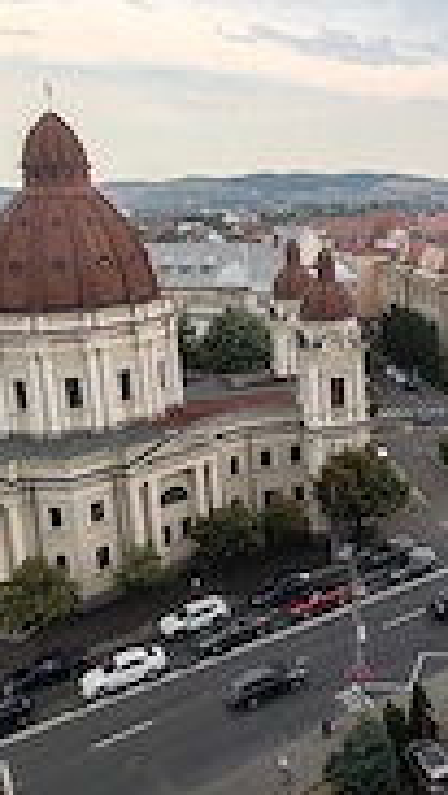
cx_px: 491
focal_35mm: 38
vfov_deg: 52.6
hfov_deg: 28.4
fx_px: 802
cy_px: 348
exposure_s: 1/290
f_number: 2.2
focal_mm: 1.96
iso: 50
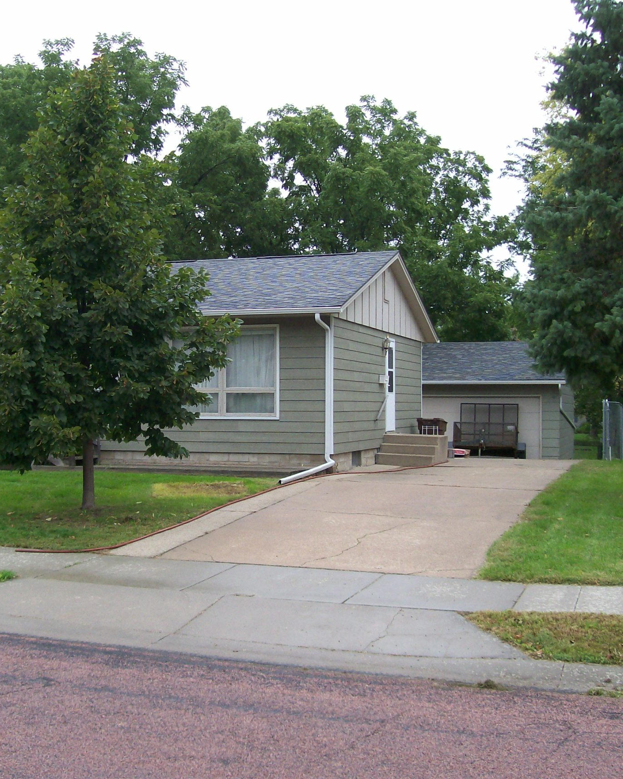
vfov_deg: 39.5
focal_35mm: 47
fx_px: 1083
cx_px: 232
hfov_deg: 31.9
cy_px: 389
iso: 80
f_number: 2.7
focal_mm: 6
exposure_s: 1/75.2
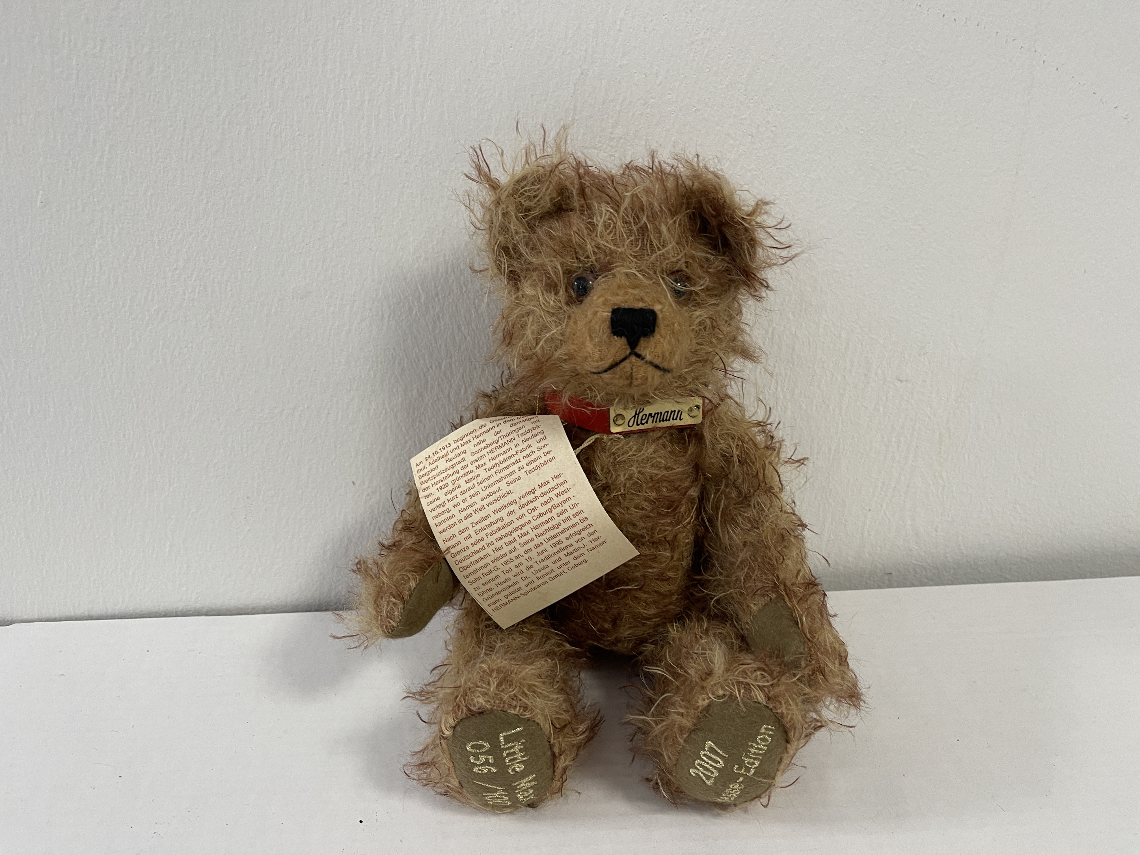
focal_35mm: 25
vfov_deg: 54.9
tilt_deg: -22.7
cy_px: 428
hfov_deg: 69.4
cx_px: 570
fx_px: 823
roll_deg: +1.5
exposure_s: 1/50
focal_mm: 5.1
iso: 80
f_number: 1.6
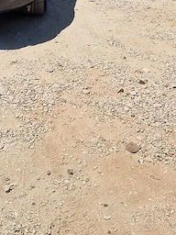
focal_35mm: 72
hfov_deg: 20.2
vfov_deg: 23.4
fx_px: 488
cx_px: 38
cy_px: -84
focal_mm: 5.4
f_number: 1.8
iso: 50
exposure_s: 1/3616
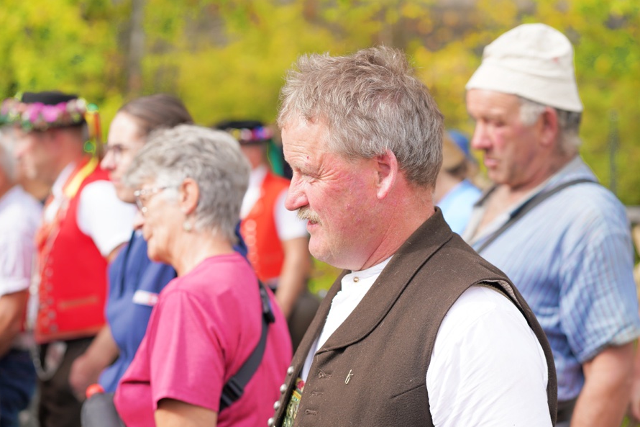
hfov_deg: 23.6
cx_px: 317
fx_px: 1529
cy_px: 215
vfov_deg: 15.9
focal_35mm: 86
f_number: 4.5
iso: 100
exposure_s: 1/250
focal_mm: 85
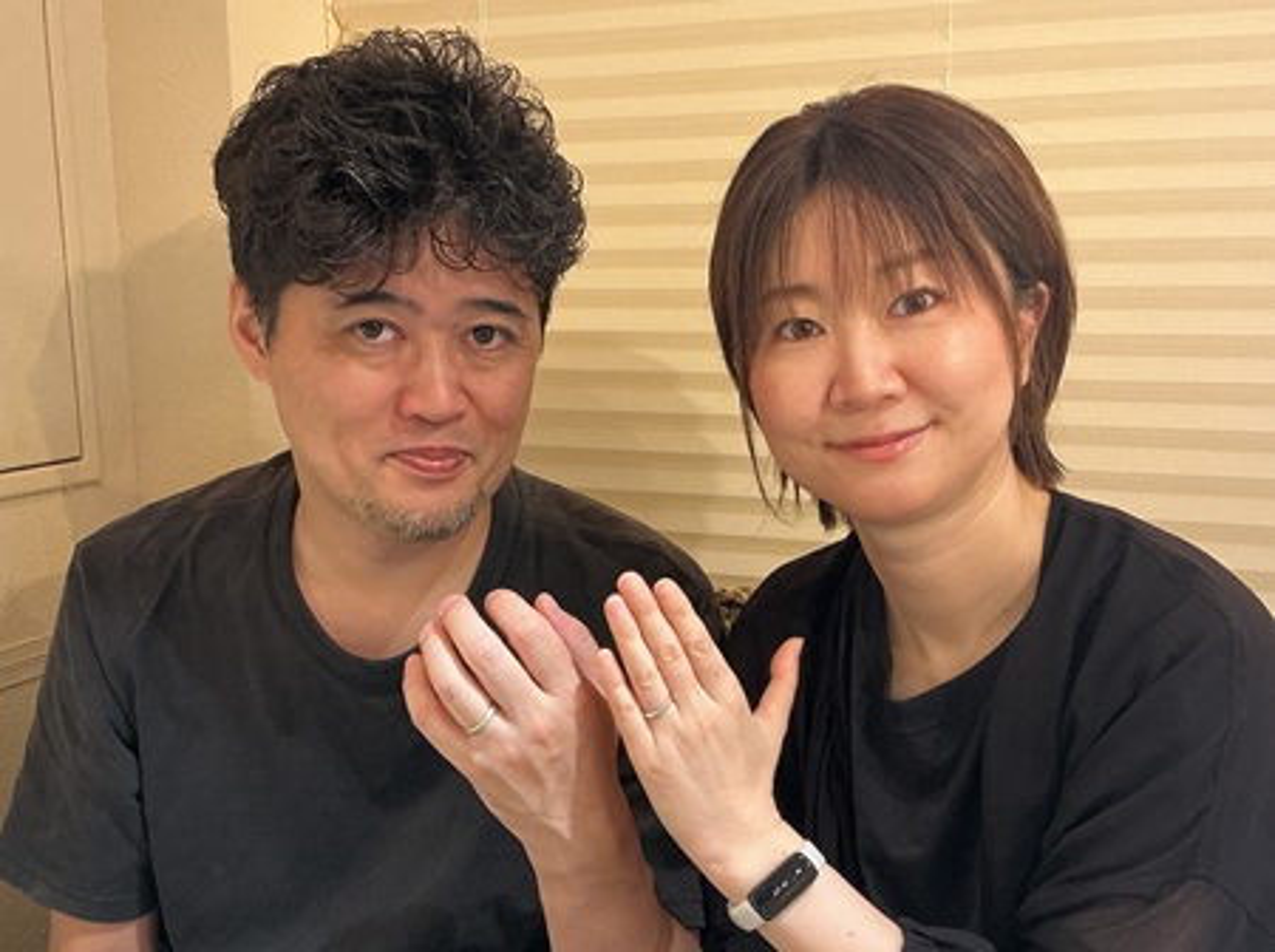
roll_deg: +0.1
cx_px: 638
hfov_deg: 61.7
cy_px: 476
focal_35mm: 29
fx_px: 1066
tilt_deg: -11.4
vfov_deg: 48.1
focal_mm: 3
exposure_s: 1/60
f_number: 1.8
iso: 80
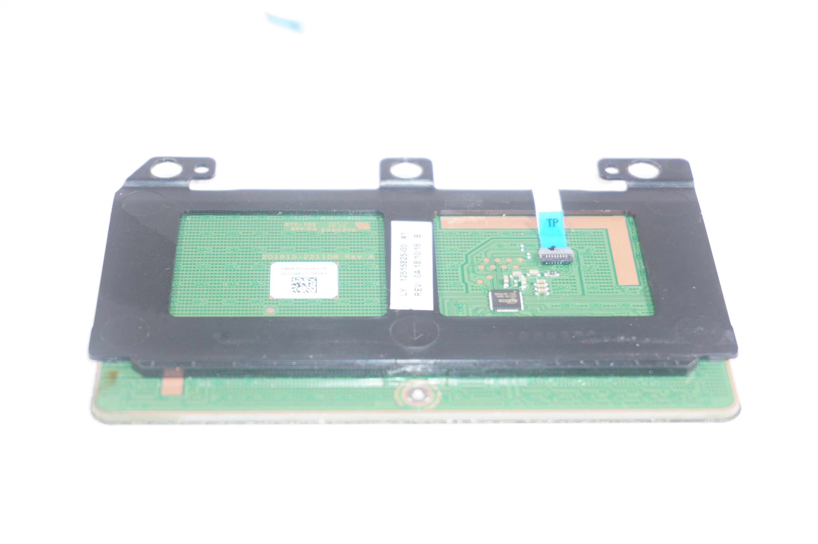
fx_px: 1669
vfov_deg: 18.5
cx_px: 409
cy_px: 272
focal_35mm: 74
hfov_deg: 27.5
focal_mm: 49
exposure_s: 1/125
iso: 640
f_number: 5.6
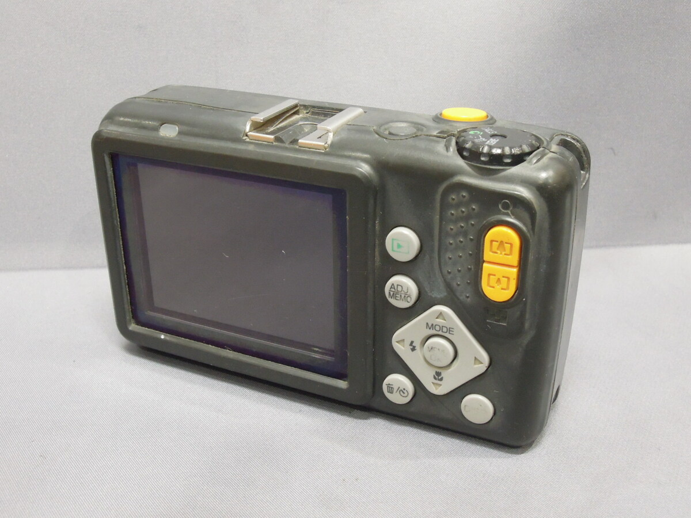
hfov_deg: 42.1
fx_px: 898
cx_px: 346
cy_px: 259
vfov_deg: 32.2
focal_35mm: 45
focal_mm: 8.1
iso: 800
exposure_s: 1/10
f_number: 6.3
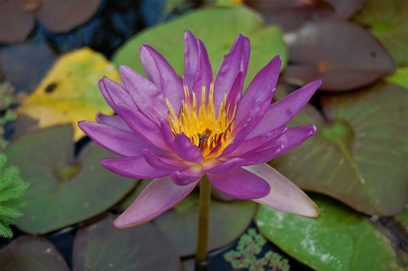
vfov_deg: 18.9
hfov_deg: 28.1
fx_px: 815
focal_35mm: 72
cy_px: 136
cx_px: 204
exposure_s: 1/160
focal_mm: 48
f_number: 6.3
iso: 200
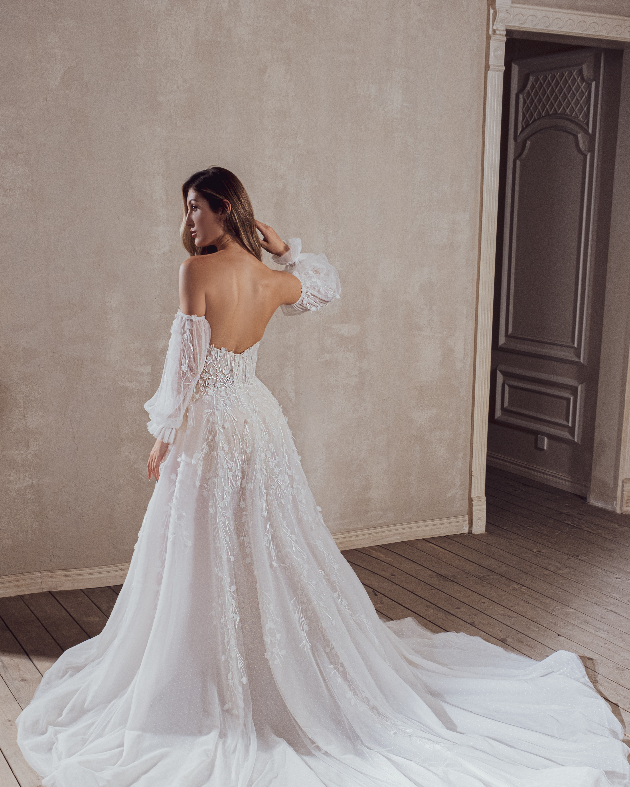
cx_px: 316
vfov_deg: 45.6
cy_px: 466
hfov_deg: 37.3
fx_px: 932
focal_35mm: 40
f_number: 5.6
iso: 1000
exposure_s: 1/160
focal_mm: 23.5
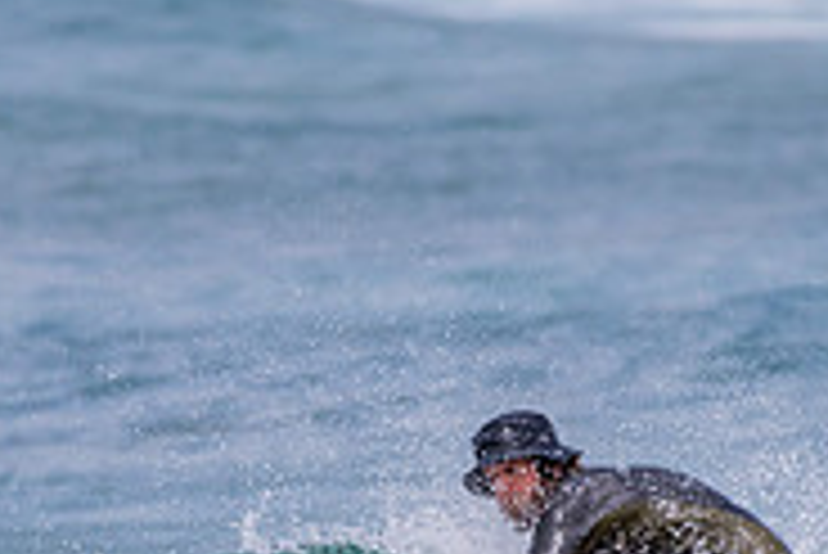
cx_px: 670
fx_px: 36206
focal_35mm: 1573
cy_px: 642
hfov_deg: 1.3
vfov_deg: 0.9
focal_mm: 500
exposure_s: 1/1250
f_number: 5.6
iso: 500
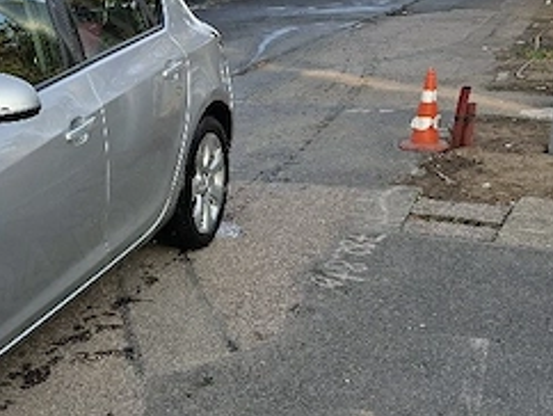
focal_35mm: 57
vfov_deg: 25.4
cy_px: 318
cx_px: 80
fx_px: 911
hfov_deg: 32.4
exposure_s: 1/455
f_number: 1.8
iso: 50
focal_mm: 5.54
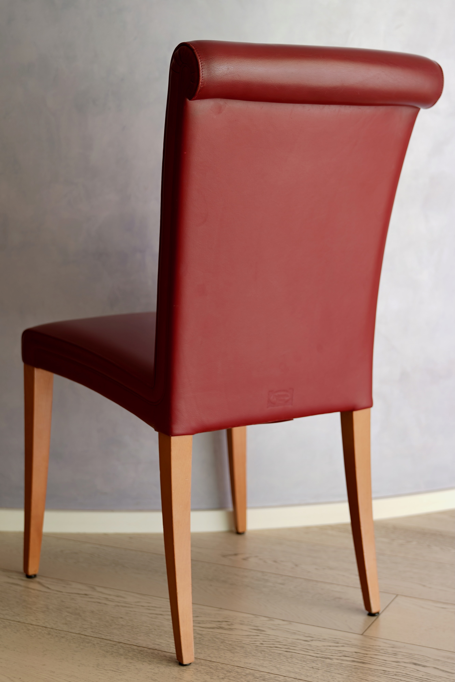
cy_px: 341
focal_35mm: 40
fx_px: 758
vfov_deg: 48.5
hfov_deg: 33.4
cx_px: 228
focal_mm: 40
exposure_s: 1/8
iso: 50
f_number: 3.2
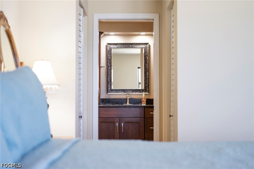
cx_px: 127
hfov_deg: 39.6
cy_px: 84
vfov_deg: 27.0
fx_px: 353
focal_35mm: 50
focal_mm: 50
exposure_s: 1/125
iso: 320
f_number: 1.8
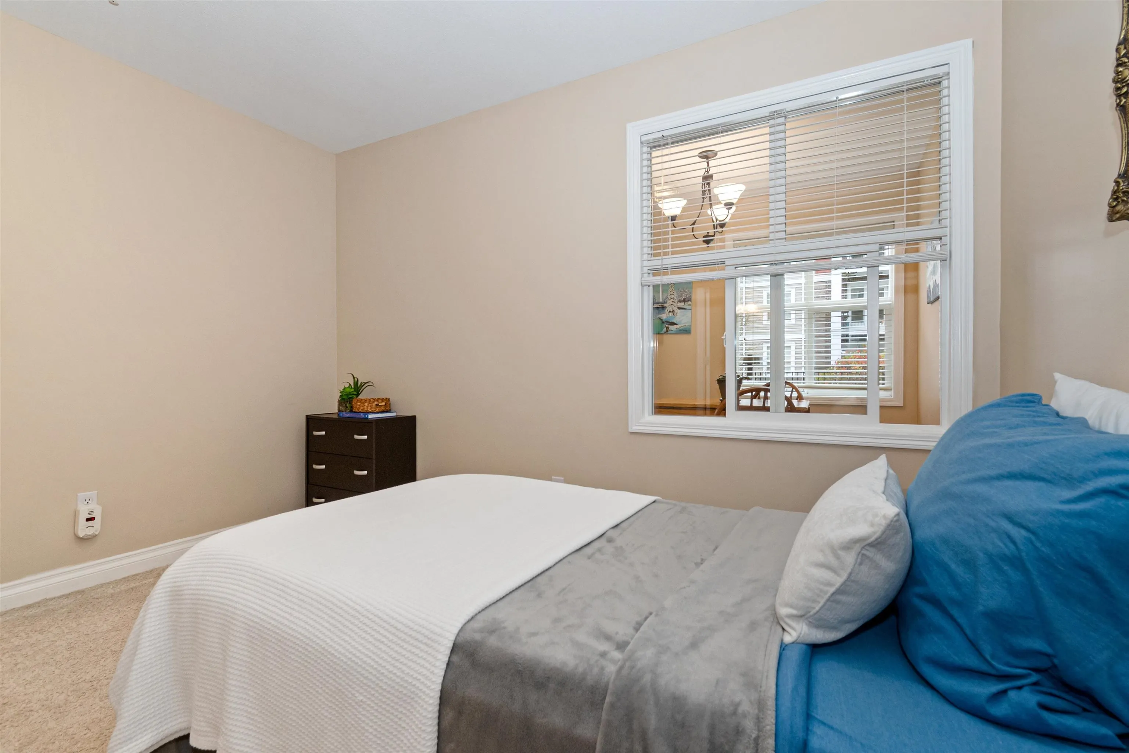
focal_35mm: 15
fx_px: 470
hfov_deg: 100.4
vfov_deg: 77.3
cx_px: 564
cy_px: 376
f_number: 9
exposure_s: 1/20
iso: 250
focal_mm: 10
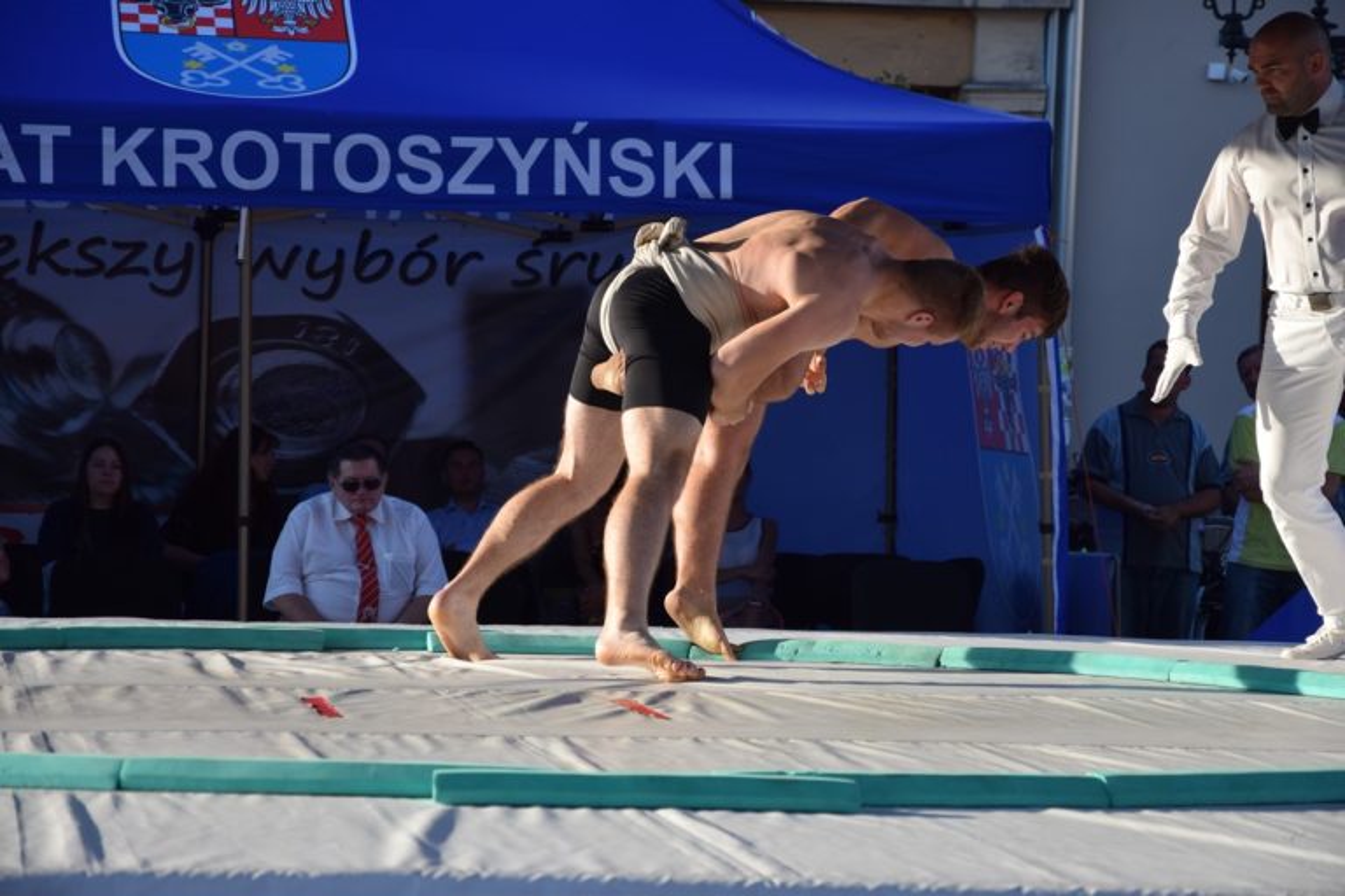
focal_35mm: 135
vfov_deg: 10.2
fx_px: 5043
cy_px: 448
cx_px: 672
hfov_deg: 15.2
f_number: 5.6
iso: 560
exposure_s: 1/1000
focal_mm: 90
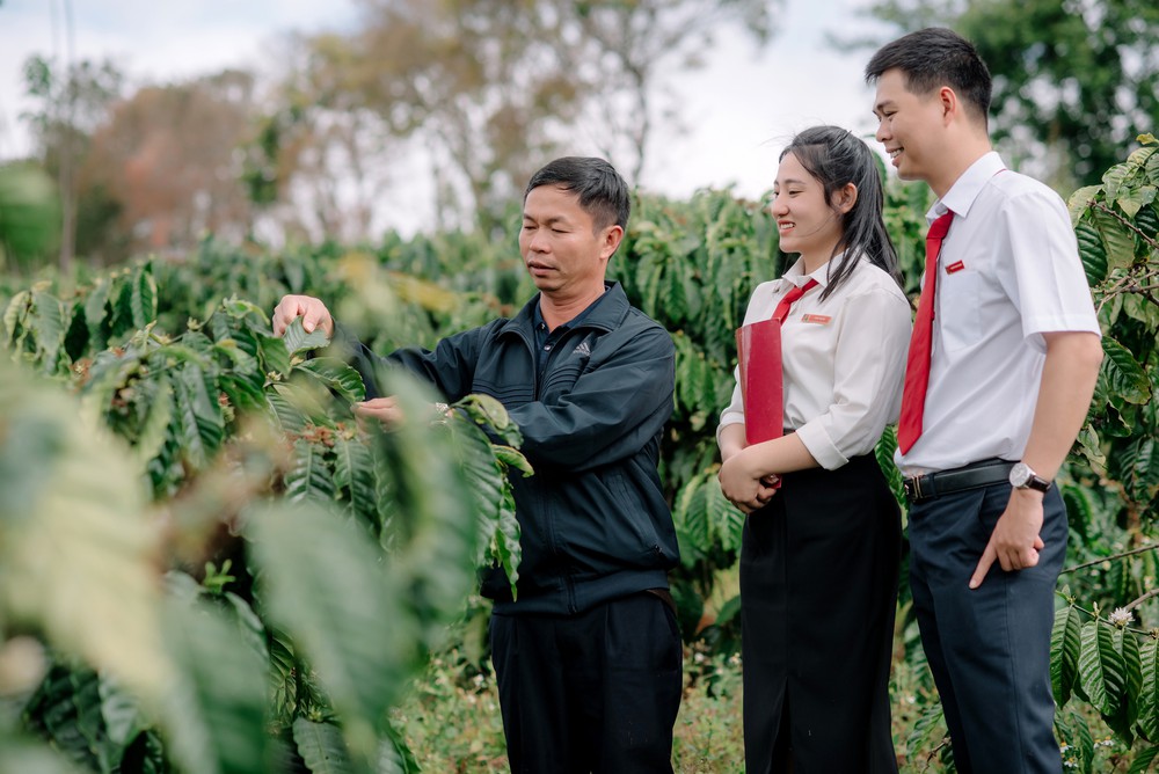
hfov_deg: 23.9
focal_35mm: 85
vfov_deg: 16.1
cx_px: 580
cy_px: 387
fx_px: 2738
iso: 320
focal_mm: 85
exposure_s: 1/3200
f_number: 2.8
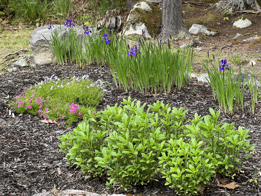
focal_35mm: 77
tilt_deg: -18.5
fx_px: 581
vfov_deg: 19.1
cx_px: 130
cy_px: 98
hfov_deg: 25.3
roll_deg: +2.3
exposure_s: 1/99
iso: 50
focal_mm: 9
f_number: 2.8
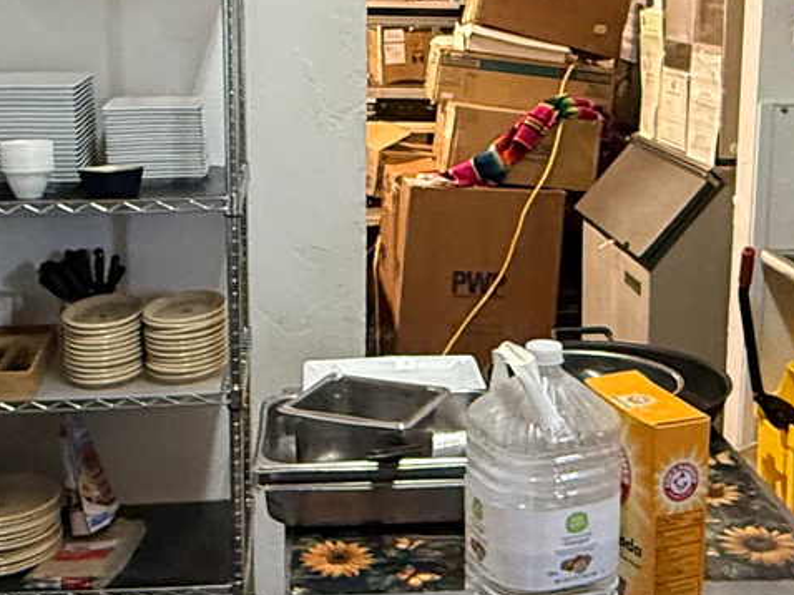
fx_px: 1376
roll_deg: -0.1
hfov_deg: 32.2
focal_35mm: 60
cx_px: 445
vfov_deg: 24.2
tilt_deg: -7.8
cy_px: 178
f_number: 2.2
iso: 500
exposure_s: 1/60
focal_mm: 2.22
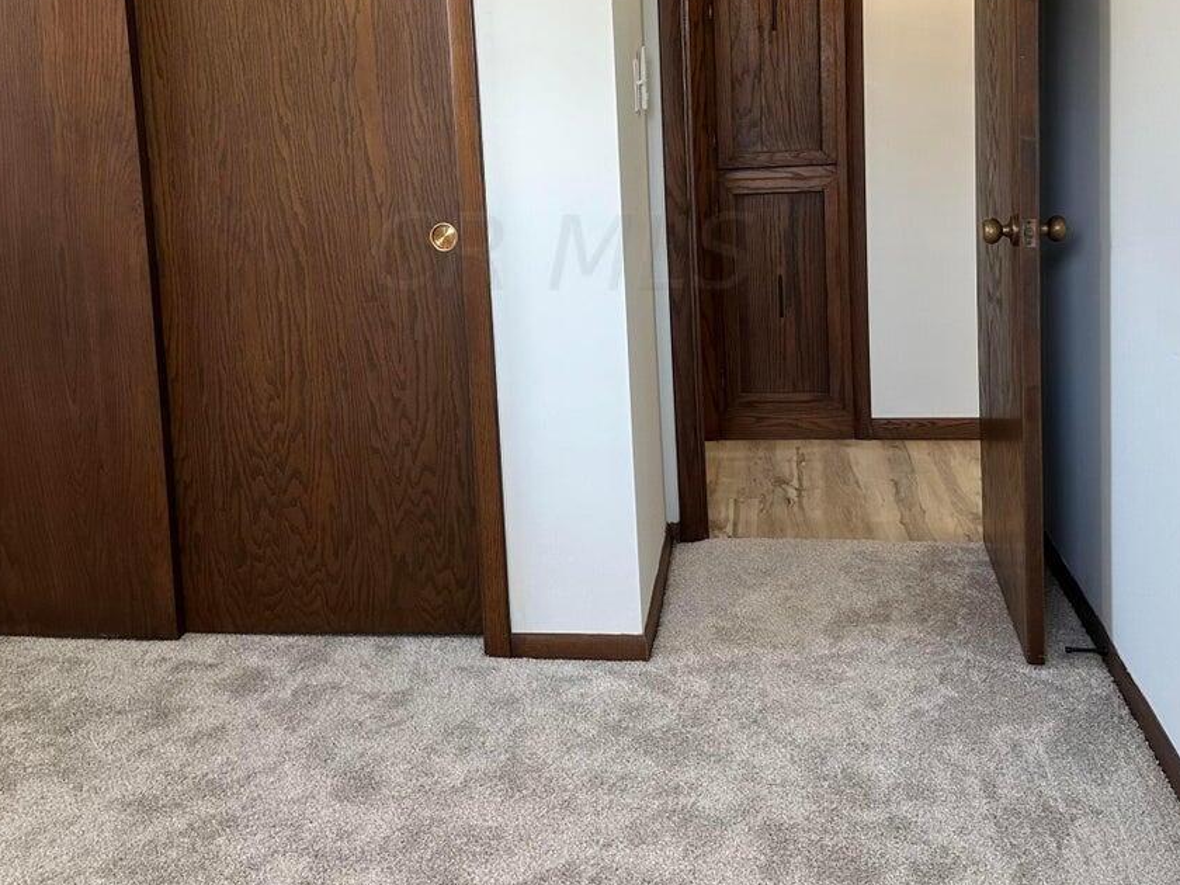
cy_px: 250
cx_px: 563
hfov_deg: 47.8
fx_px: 1329
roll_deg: +2.9
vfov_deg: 36.2
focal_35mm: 39
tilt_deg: -7.4
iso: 160
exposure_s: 1/60
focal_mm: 6.86
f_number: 1.78
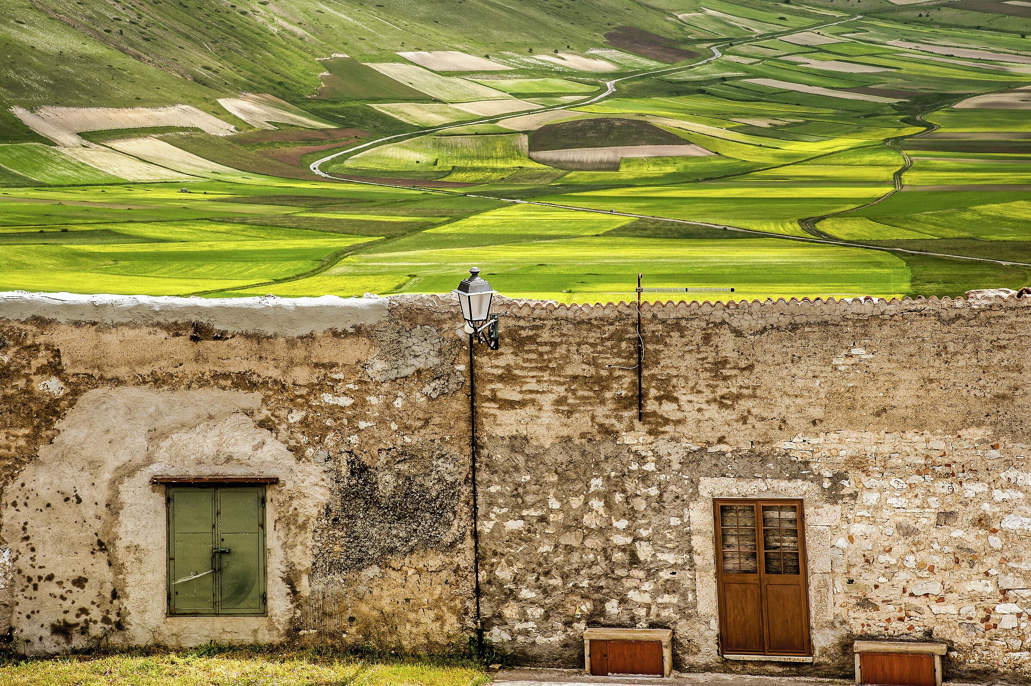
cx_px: 516
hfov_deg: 20.8
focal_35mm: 98
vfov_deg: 13.9
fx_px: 2805
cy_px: 343
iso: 200
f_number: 13
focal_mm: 98
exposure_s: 1/250
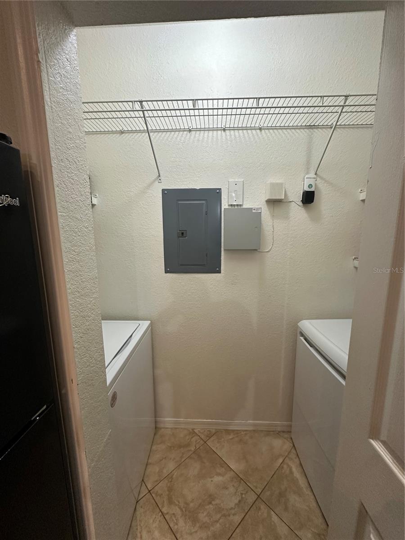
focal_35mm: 14
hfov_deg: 85.7
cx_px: 202
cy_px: 270
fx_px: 218
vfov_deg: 102.1
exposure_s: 1/60
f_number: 2.2
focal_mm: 2.22
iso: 250
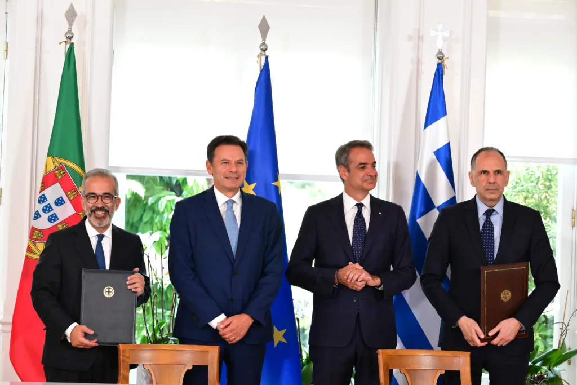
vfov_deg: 13.2
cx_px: 288
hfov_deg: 19.6
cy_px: 192
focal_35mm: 104
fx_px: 1667
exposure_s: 1/500
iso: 8000
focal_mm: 104
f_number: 5.6
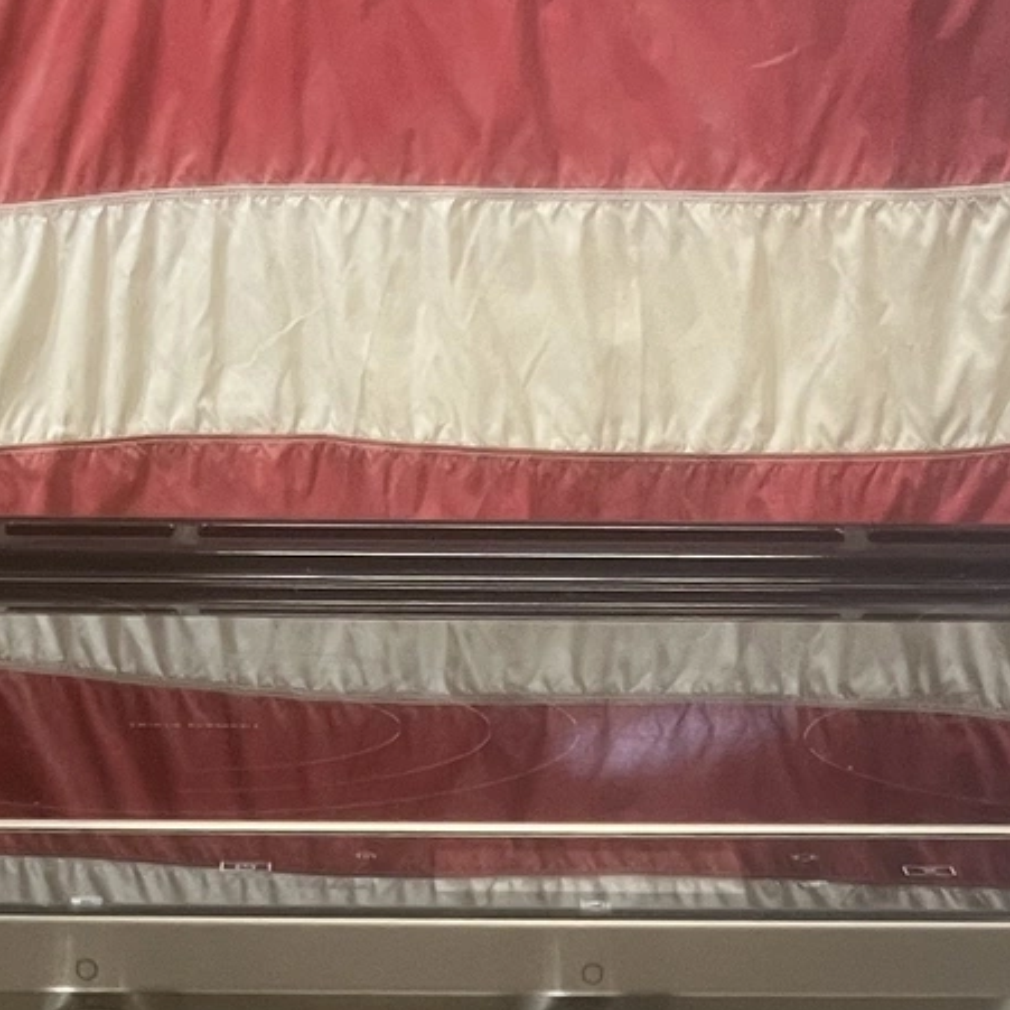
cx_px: 443
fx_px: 3367
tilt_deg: -23.3
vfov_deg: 15.9
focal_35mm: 102
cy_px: 1440
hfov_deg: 17.1
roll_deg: -0.3
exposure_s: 1/60
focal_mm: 5.1
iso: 200
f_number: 1.6
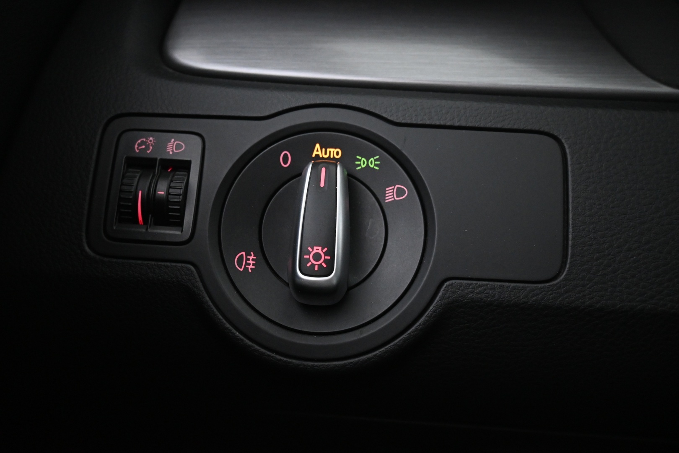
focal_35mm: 33
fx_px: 622
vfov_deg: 40.0
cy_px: 226
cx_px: 340
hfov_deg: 57.2
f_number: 4
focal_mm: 22
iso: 2800
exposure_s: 1/40
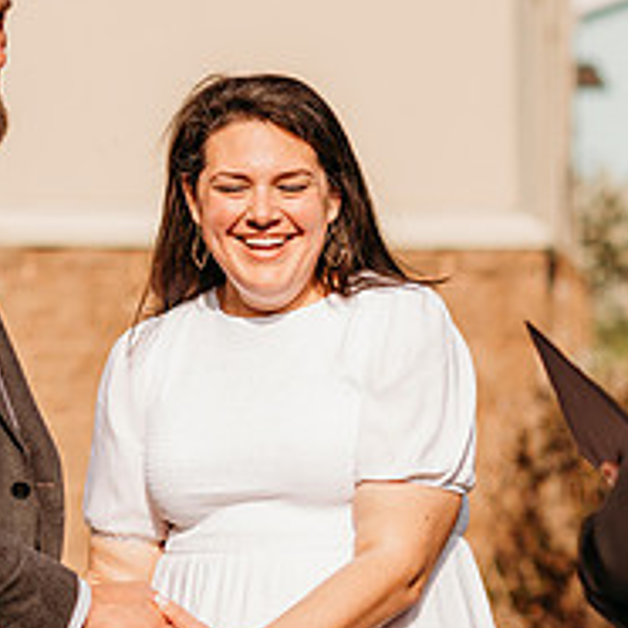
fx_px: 4618
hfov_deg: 7.8
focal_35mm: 225
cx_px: 125
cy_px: 299
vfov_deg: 7.8
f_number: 2.8
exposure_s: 1/3200
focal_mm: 85
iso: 200
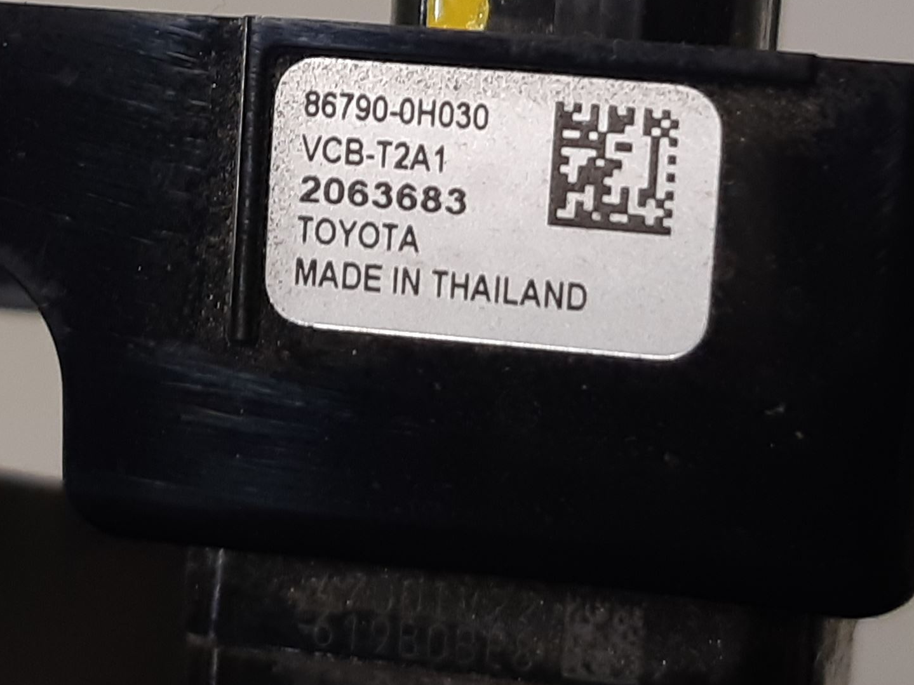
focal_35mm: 37
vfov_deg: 38.0
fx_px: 977
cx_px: 340
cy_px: 205
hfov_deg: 49.6
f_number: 1.7
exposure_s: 1/50
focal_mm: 3.93
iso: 100
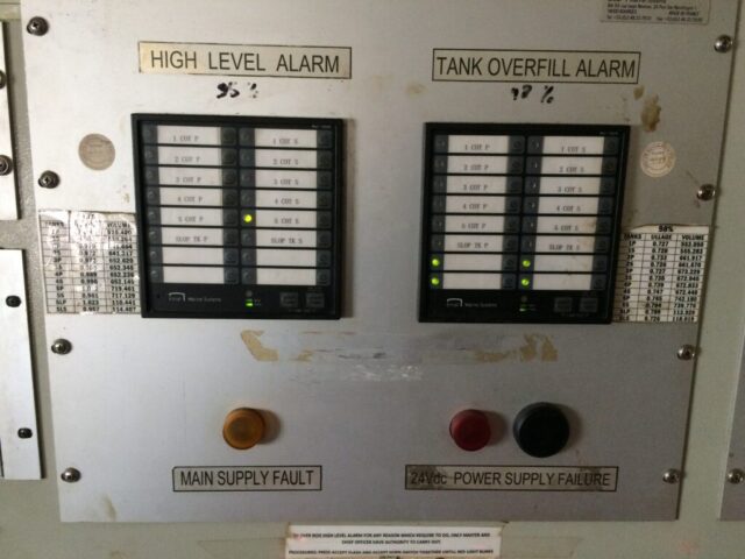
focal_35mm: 29
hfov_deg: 61.7
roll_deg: +0.5
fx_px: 624
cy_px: 280
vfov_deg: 48.2
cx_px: 372
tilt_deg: -22.8
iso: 250
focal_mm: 4.15
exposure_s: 1/33
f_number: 2.2
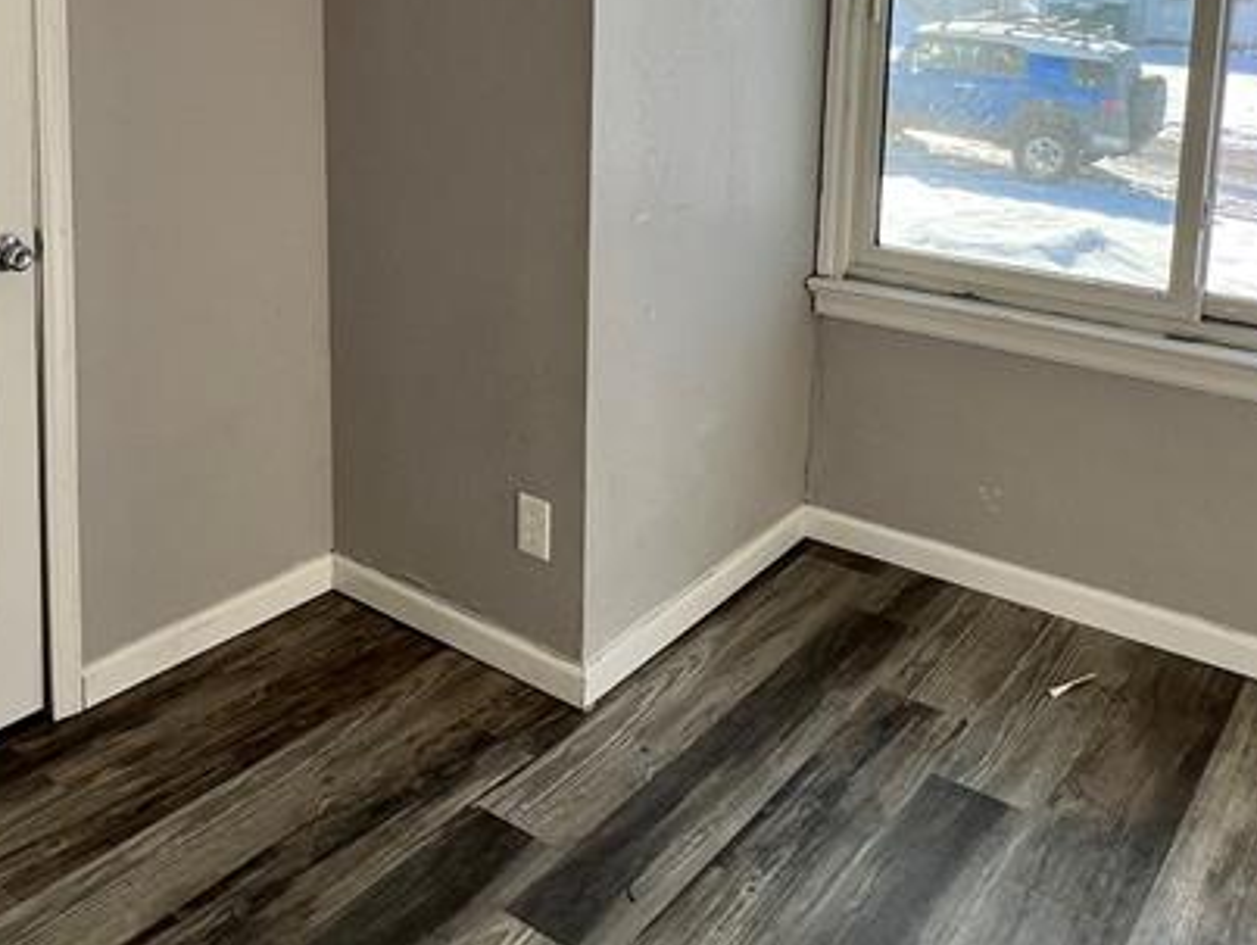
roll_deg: -0.2
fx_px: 1199
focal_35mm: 33
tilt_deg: -8.2
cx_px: 555
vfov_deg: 40.7
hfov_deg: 55.2
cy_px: 150
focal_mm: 1.57
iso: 32
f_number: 1.8
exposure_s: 1/237
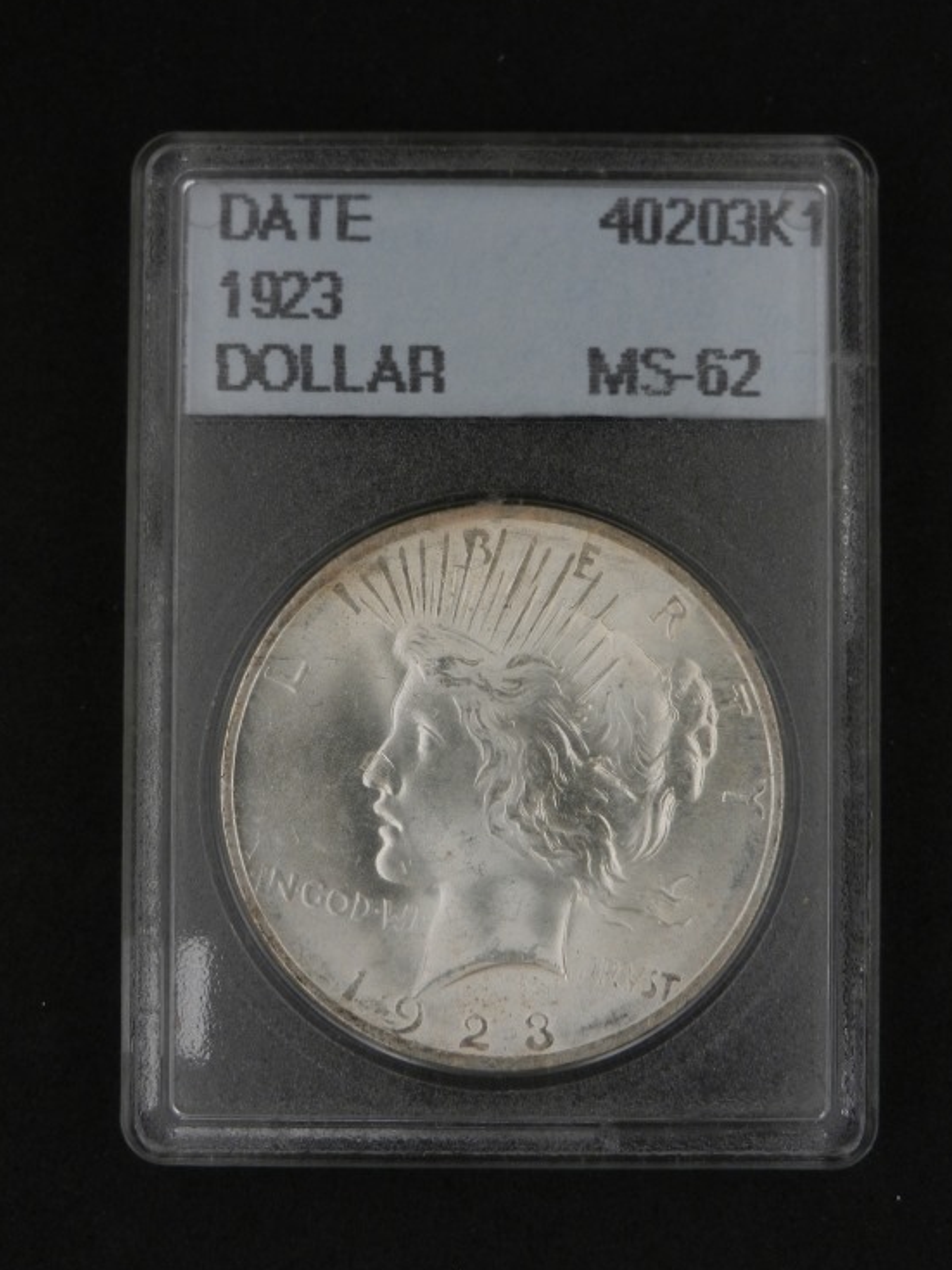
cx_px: 499
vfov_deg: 38.9
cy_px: 612
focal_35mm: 49
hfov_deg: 29.7
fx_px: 1797
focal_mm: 8.2
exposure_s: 1/50
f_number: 4.2
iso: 160
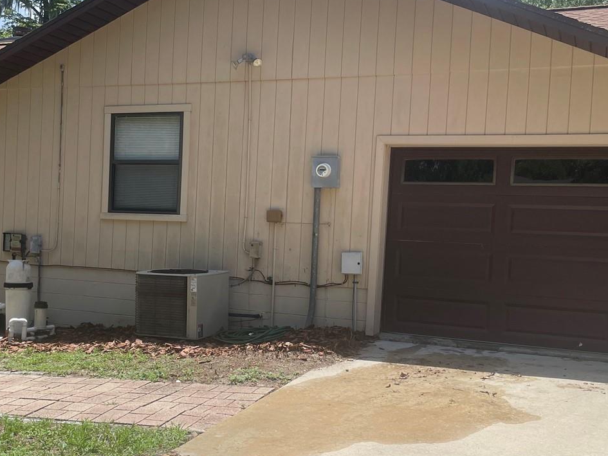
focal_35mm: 44
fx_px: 773
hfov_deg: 42.8
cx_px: 259
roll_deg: -2.7
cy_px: 253
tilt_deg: +0.3
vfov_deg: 32.9
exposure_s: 1/4292
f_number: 1.6
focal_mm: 4.2
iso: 32
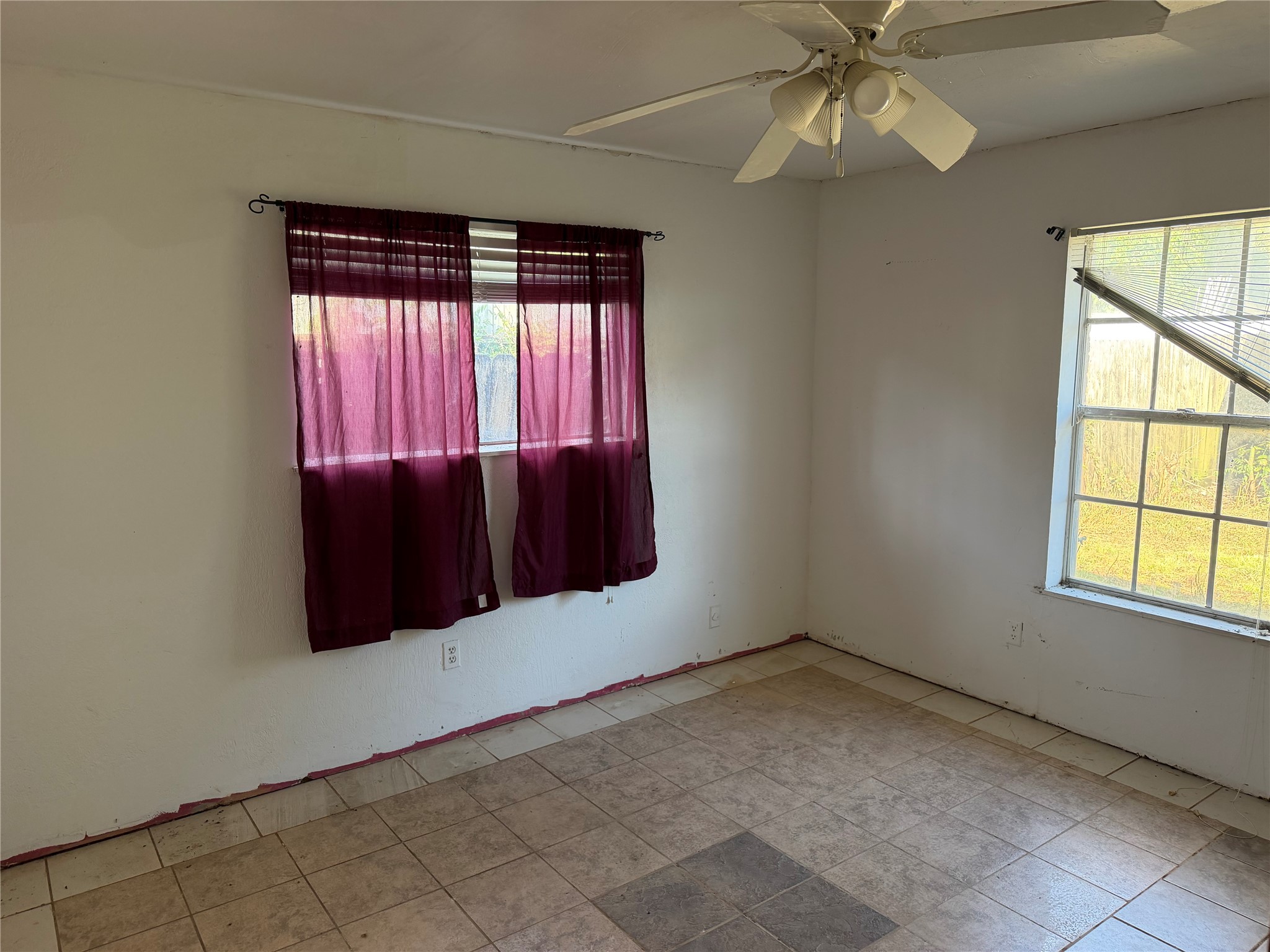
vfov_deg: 56.8
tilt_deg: -8.4
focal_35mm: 24
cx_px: 635
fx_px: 881
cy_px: 476
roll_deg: +0.3
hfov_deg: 71.6
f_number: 1.78
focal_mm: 6.76
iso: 200
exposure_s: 1/96
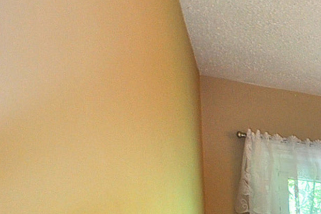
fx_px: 624
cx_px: 710
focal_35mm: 70
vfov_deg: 15.6
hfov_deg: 16.7
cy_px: 423
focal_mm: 10
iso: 250
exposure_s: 1/80
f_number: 4
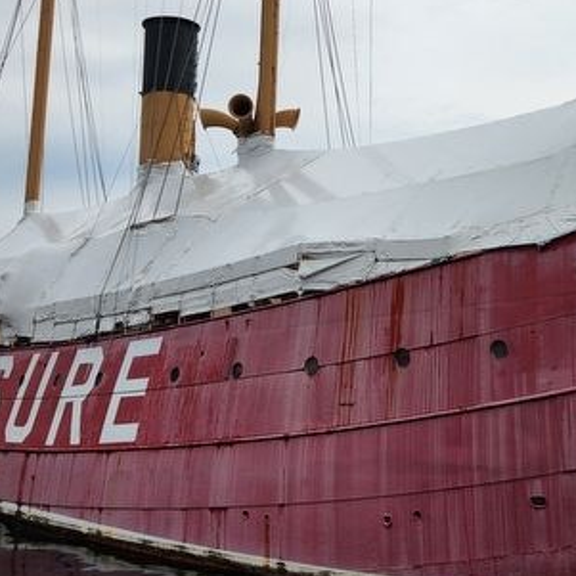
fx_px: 1017
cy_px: 166
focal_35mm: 54
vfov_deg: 31.2
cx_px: 392
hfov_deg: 31.3
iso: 20
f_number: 1.8
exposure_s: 1/1215
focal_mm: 5.4
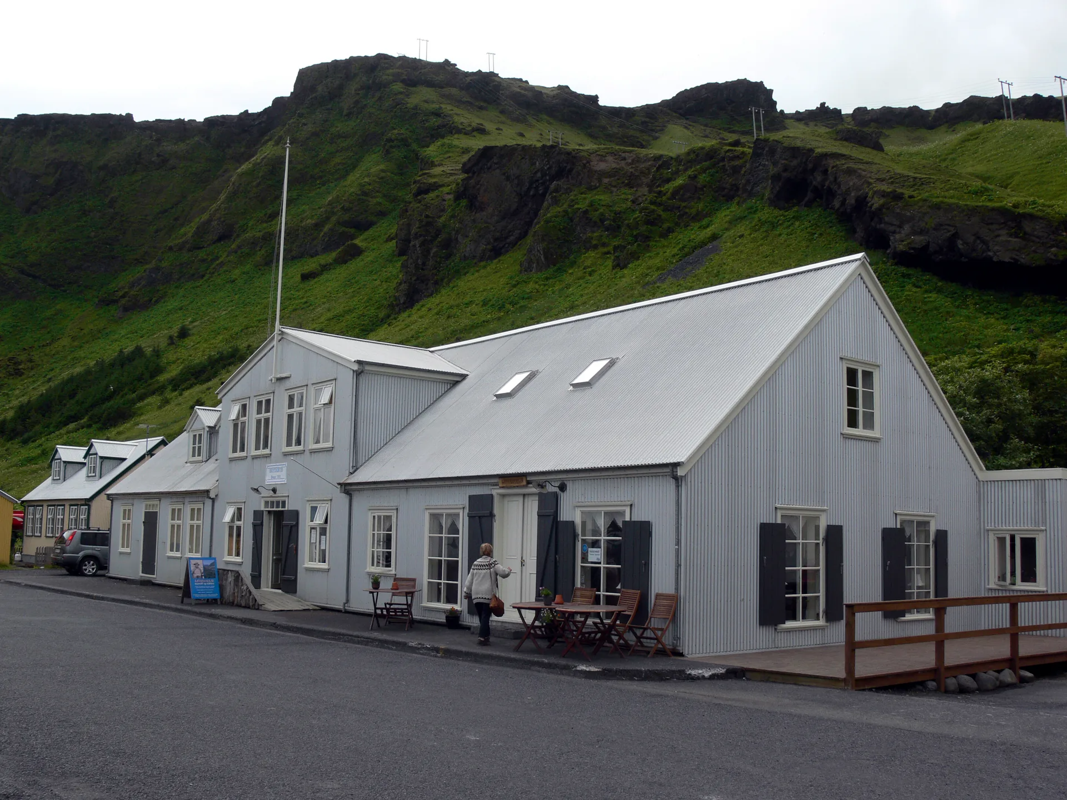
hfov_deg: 52.6
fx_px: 1079
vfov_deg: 40.7
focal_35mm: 35
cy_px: 400
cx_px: 534
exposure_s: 1/100
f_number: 5
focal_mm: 7.4
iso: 80
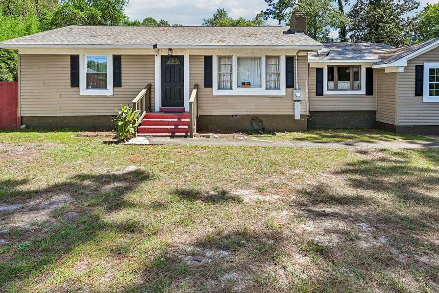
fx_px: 244
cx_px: 225
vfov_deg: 60.3
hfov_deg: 84.0
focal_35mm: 20
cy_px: 94
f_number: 8
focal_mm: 14
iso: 100
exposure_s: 1/200
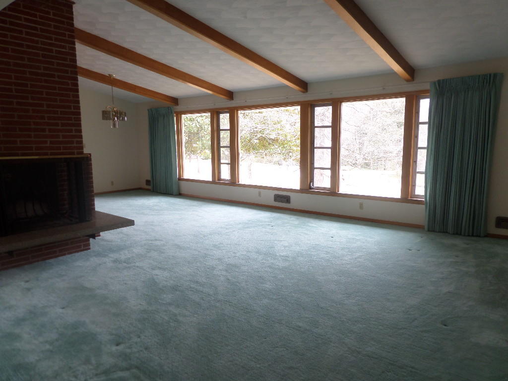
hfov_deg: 71.6
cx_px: 254
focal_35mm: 24
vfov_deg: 56.8
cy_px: 190
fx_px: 352
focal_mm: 4.3
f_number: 3.1
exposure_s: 1/30
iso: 80
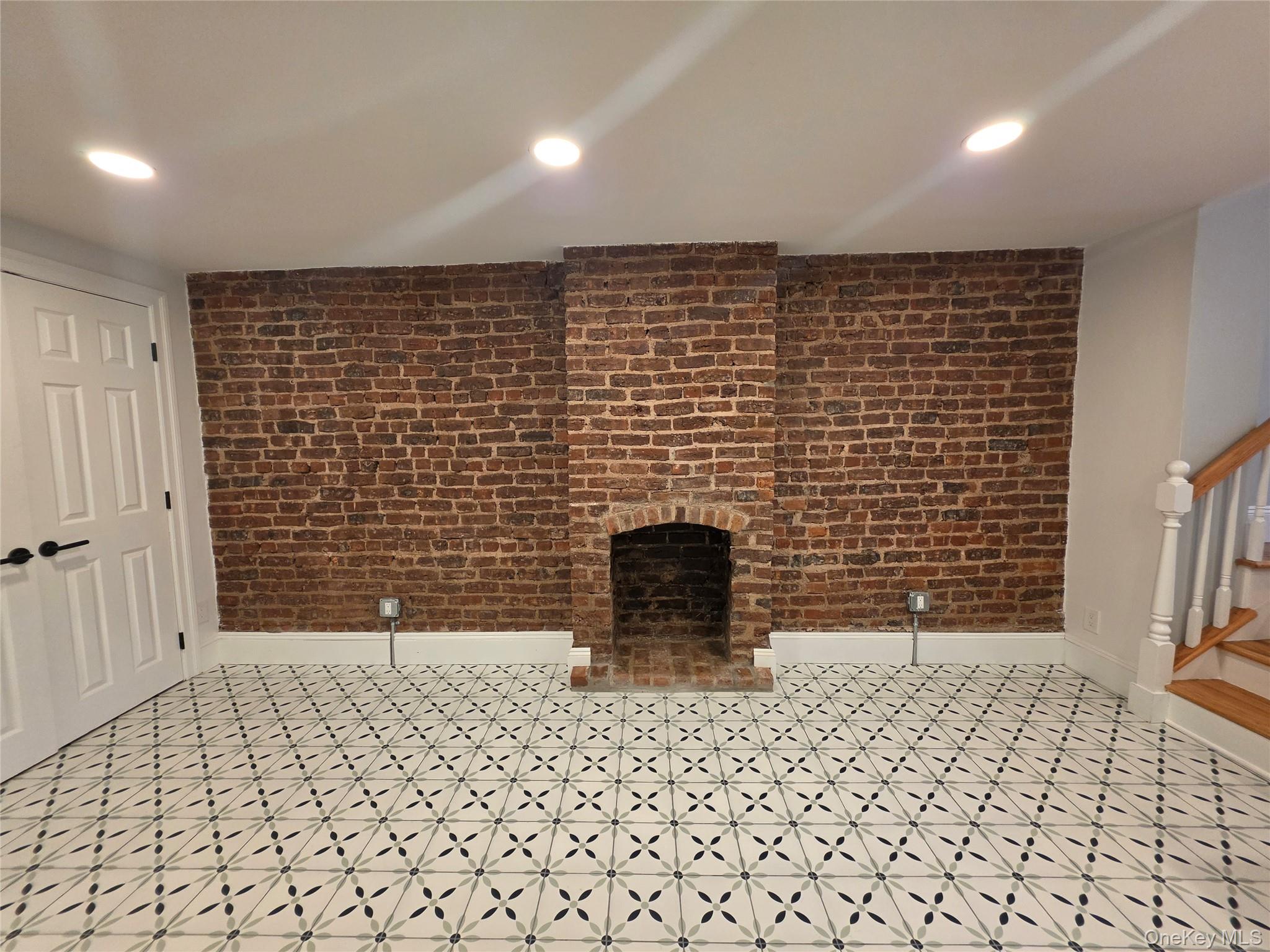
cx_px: 635
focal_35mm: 13
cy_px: 476
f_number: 1.9
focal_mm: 2.2
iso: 250
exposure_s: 1/120
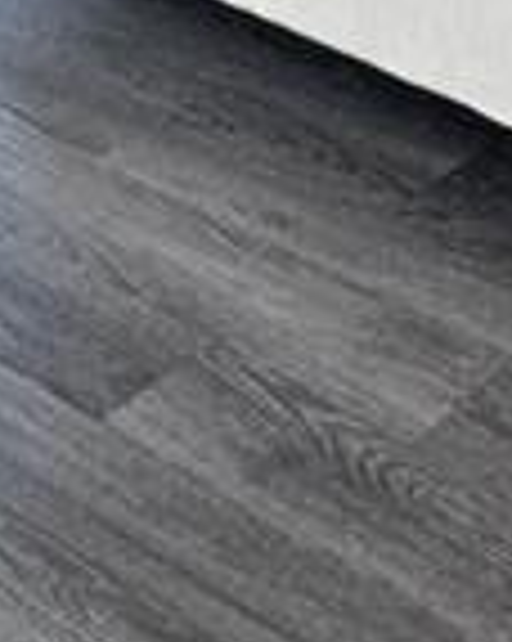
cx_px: 710
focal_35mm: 115
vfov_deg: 12.5
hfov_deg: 12.8
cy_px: -974
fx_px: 2183
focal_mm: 2.22
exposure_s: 1/60
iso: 160
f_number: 2.2
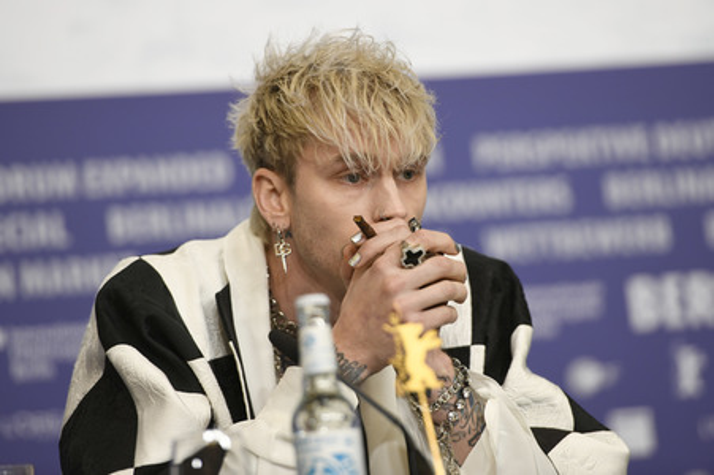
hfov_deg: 10.3
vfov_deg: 6.9
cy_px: 238
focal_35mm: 200
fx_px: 3964
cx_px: 357
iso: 1000
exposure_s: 1/200
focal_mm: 200
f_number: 3.5
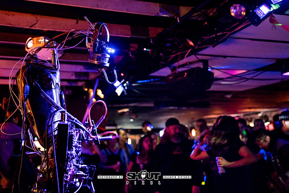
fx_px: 391
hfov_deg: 40.6
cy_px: 96
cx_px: 144
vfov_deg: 27.7
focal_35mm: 49
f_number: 2.8
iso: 3200
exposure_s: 1/200
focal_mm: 48.7
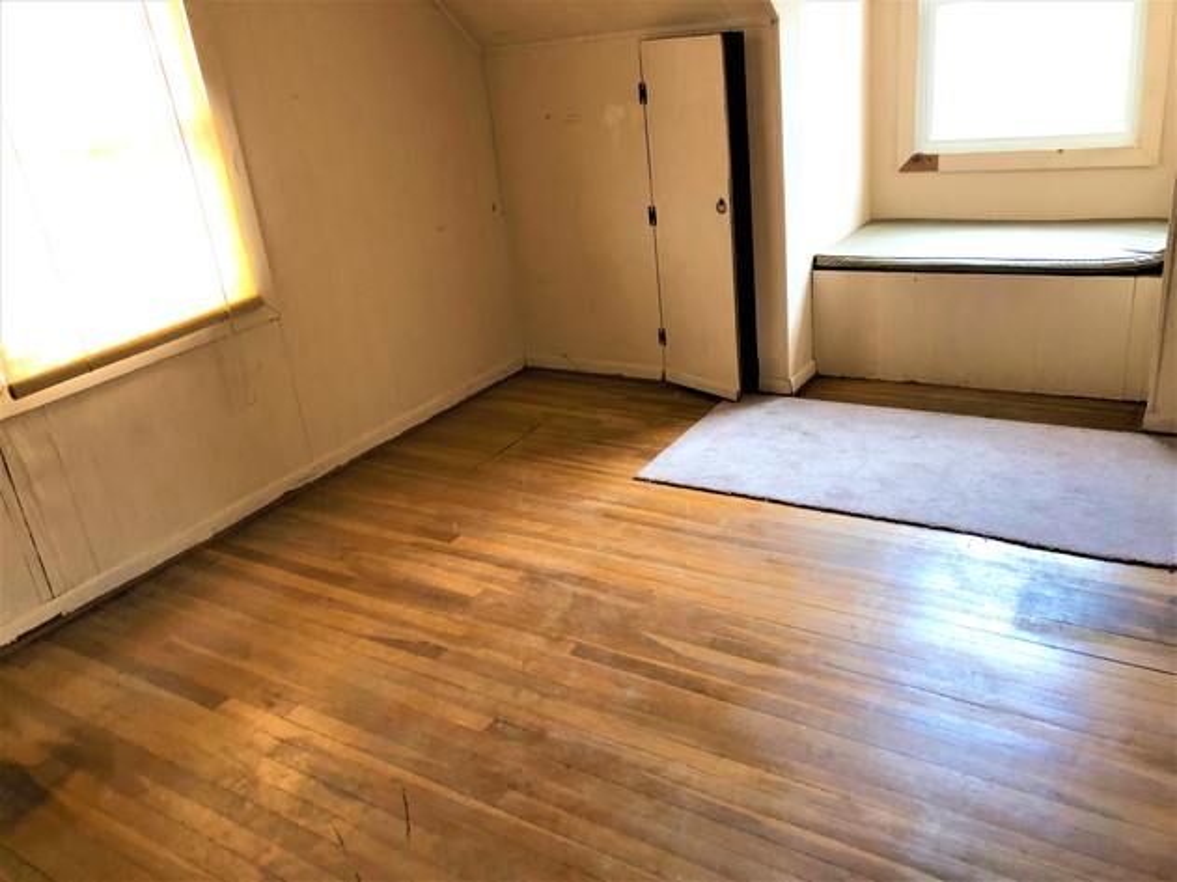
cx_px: 588
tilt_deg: -21.0
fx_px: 952
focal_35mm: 28
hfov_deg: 63.5
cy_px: 441
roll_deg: +6.8
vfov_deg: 49.7
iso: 50
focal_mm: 3.99
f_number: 1.8
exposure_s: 1/15
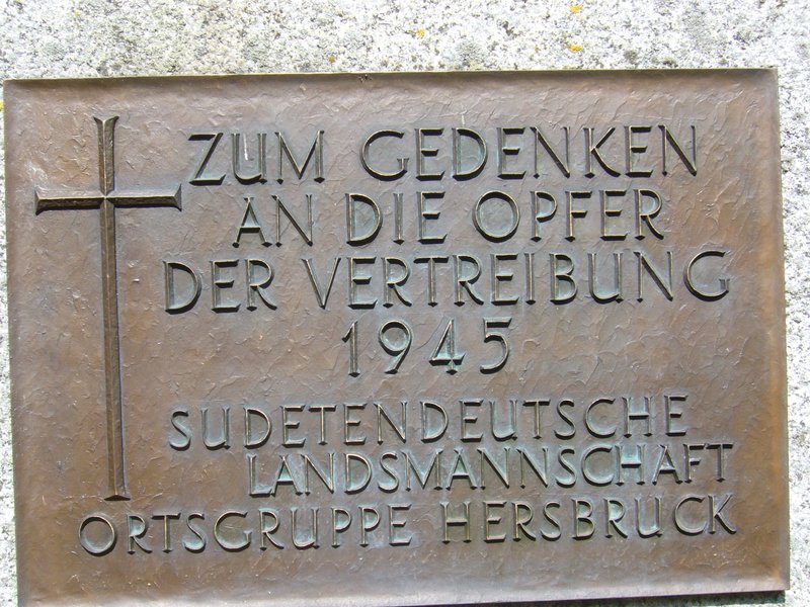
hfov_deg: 38.2
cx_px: 405
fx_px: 1170
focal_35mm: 50
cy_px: 304
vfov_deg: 29.1
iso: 100
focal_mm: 8.3
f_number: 6.7
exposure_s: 1/250
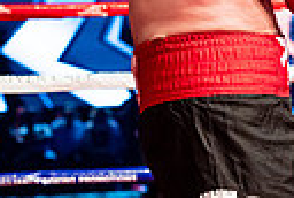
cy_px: 17
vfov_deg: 6.1
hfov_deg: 8.9
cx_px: 413
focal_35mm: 226
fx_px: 1850
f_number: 2.8
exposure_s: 1/1000
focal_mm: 50
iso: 4000
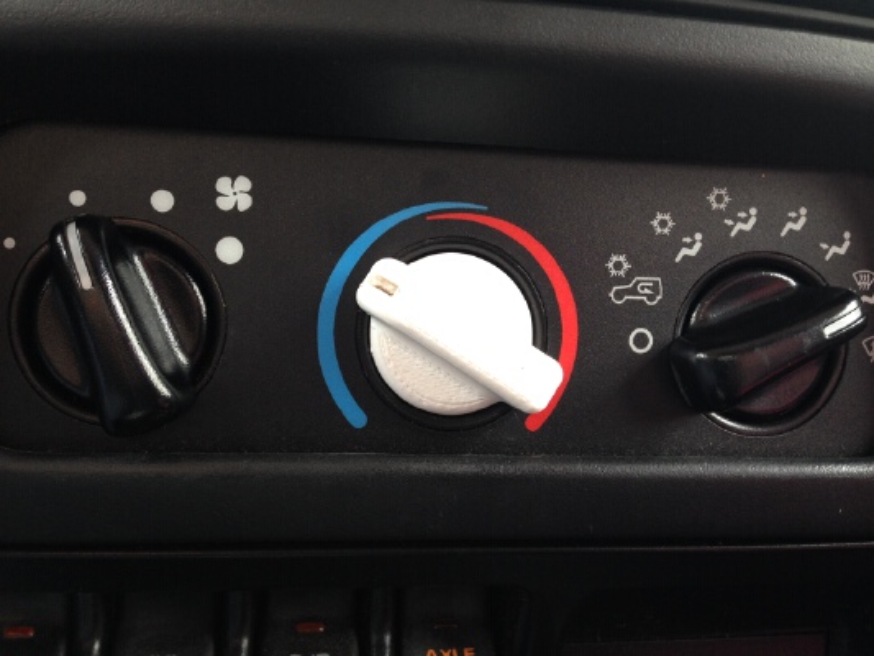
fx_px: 833
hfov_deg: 55.3
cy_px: 328
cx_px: 437
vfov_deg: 43.0
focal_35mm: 33
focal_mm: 4.12
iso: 80
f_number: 2.4
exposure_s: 1/20
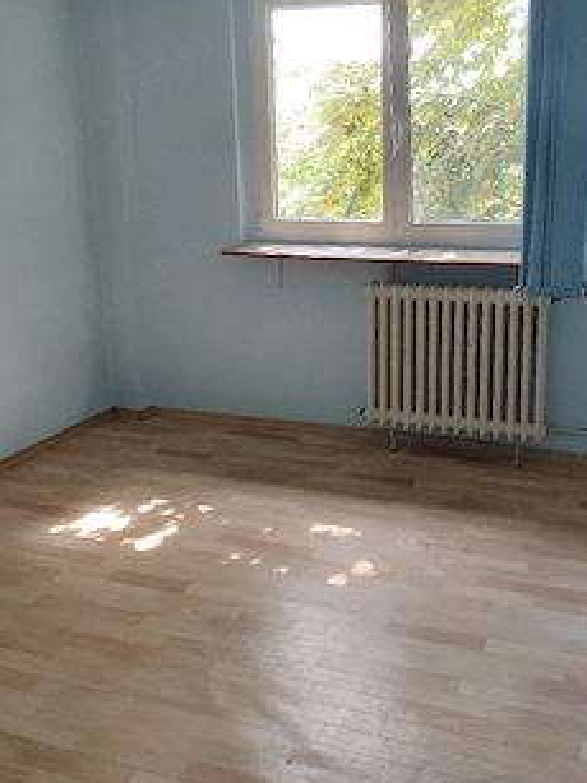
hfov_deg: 46.2
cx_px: 380
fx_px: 679
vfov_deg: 59.6
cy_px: 324
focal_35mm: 30
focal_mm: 5.59
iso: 324
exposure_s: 1/100
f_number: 1.88
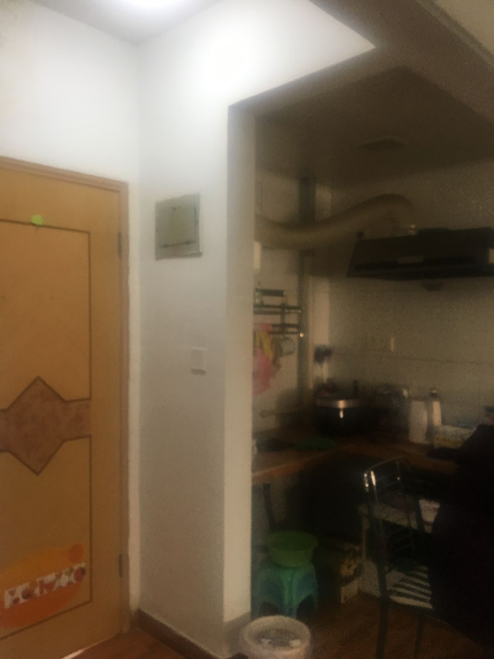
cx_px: 247
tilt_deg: +0.6
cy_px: 330
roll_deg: -0.7
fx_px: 552
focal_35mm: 29
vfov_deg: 61.7
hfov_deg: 48.2
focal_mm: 4.15
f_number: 2.2
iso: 64
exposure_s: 1/33
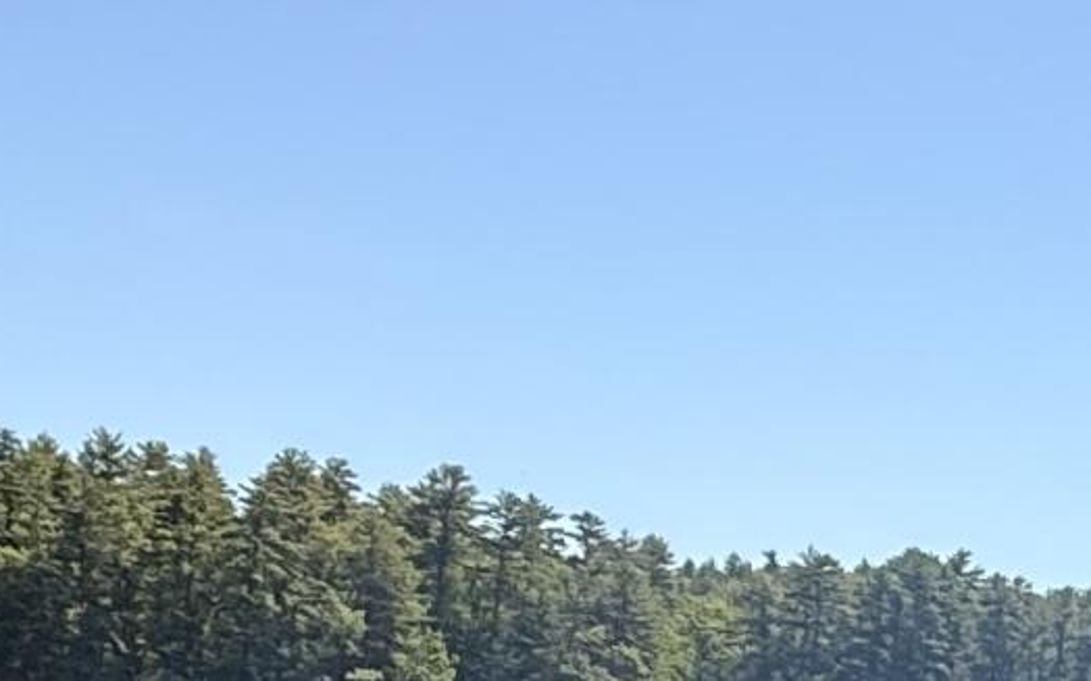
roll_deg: -5.4
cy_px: 1293
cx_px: 1079
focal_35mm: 85
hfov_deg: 23.4
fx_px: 2526
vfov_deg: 13.5
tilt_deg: -10.5
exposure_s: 1/1961
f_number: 2.2
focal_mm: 2.22
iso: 50
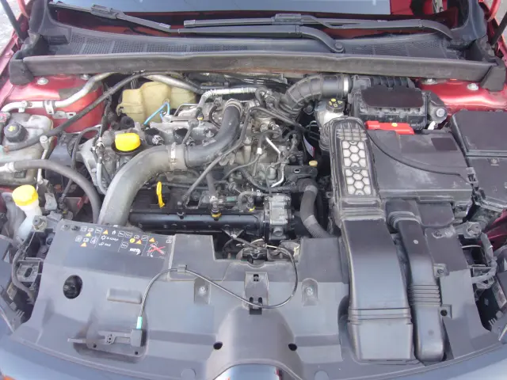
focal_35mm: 28
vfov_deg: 49.7
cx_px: 254
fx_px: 410
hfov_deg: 63.4
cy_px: 190
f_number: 2.8
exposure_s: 1/15
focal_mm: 4.6
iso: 100
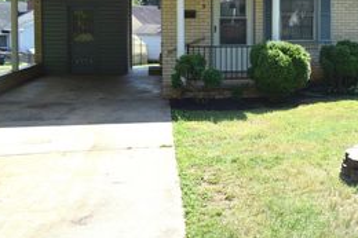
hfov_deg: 35.7
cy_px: 53
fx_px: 517
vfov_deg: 25.6
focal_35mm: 52
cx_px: 328
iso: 200
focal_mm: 18
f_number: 7.1
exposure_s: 1/400
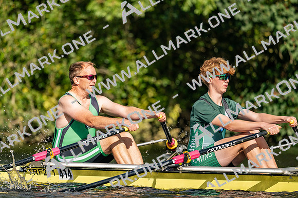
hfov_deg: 5.2
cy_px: 99
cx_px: 149
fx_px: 3310
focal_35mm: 400
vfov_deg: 3.4
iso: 280
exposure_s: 1/2500
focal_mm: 400
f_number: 4.5
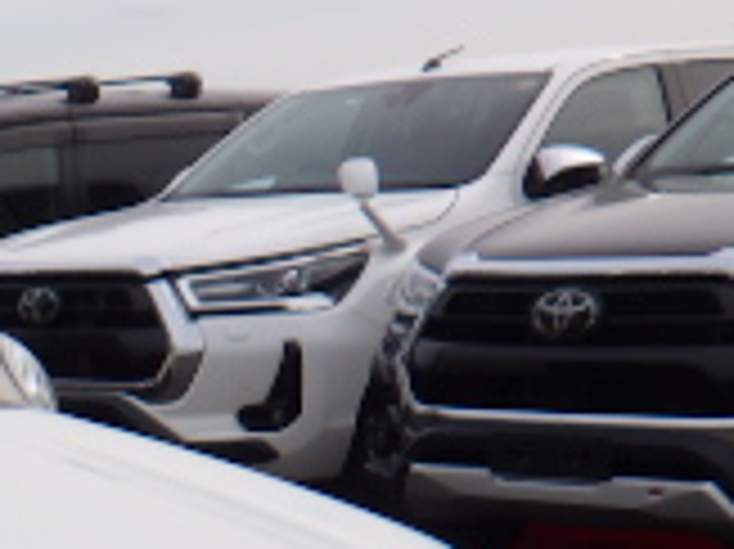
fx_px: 2331
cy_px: 702
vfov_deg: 13.0
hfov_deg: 16.0
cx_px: -446
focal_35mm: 110
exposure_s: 1/1000
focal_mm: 5
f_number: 4.2
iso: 125
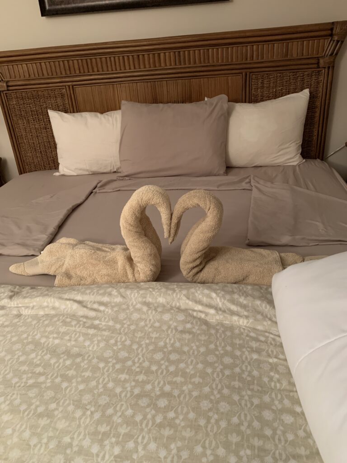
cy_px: 232
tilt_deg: -26.3
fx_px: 348
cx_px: 174
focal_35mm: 26
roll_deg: +4.6
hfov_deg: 53.1
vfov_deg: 67.3
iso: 400
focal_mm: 4.25
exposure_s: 1/40
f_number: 1.8
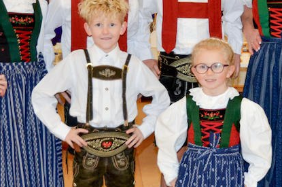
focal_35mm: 94
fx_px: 735
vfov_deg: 14.5
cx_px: 253
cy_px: 95
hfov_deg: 21.3
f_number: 4.2
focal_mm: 26
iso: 800
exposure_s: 1/60
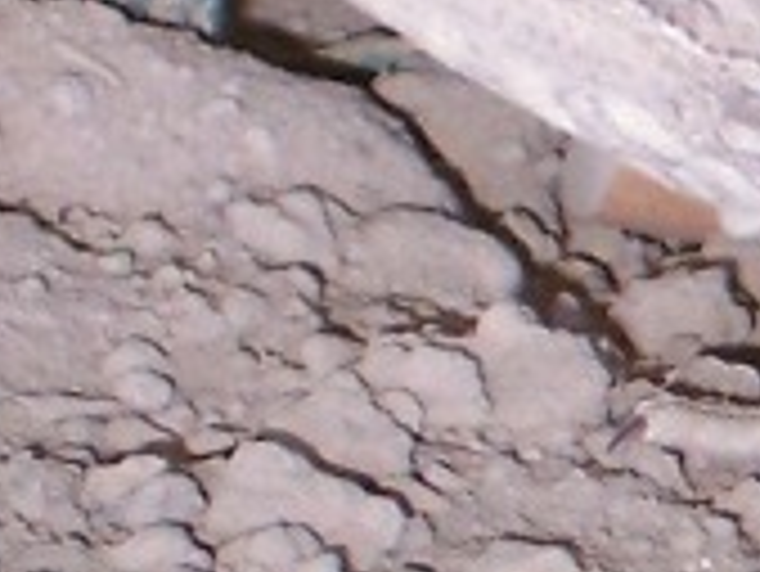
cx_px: 2001
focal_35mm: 571
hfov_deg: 3.4
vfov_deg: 2.6
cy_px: 286
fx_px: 12545
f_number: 4.1
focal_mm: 13.5
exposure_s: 1/90
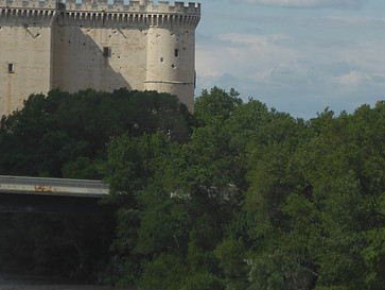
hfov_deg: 6.4
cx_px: 181
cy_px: 87
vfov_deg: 4.8
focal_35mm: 308
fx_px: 3429
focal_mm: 31.3
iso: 100
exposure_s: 1/400
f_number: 5.4
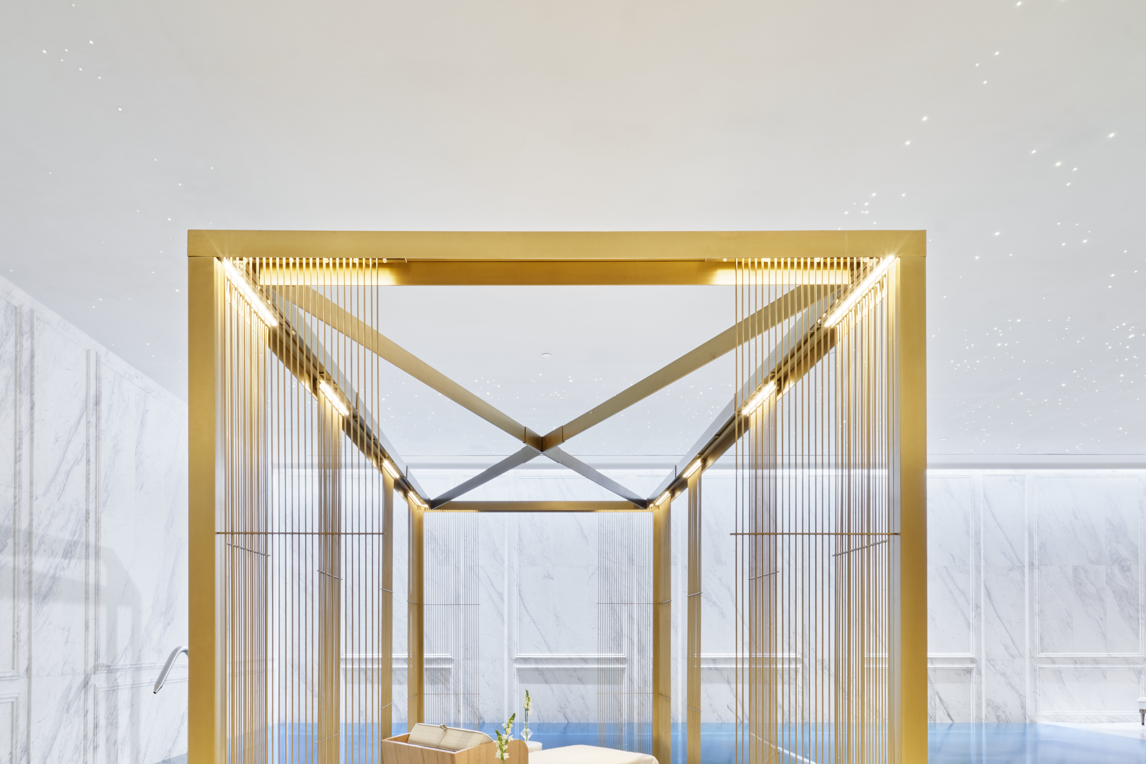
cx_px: 555
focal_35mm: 21
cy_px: 621
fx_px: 668
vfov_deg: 55.0
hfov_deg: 81.2
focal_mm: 12
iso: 200
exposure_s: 1
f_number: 11
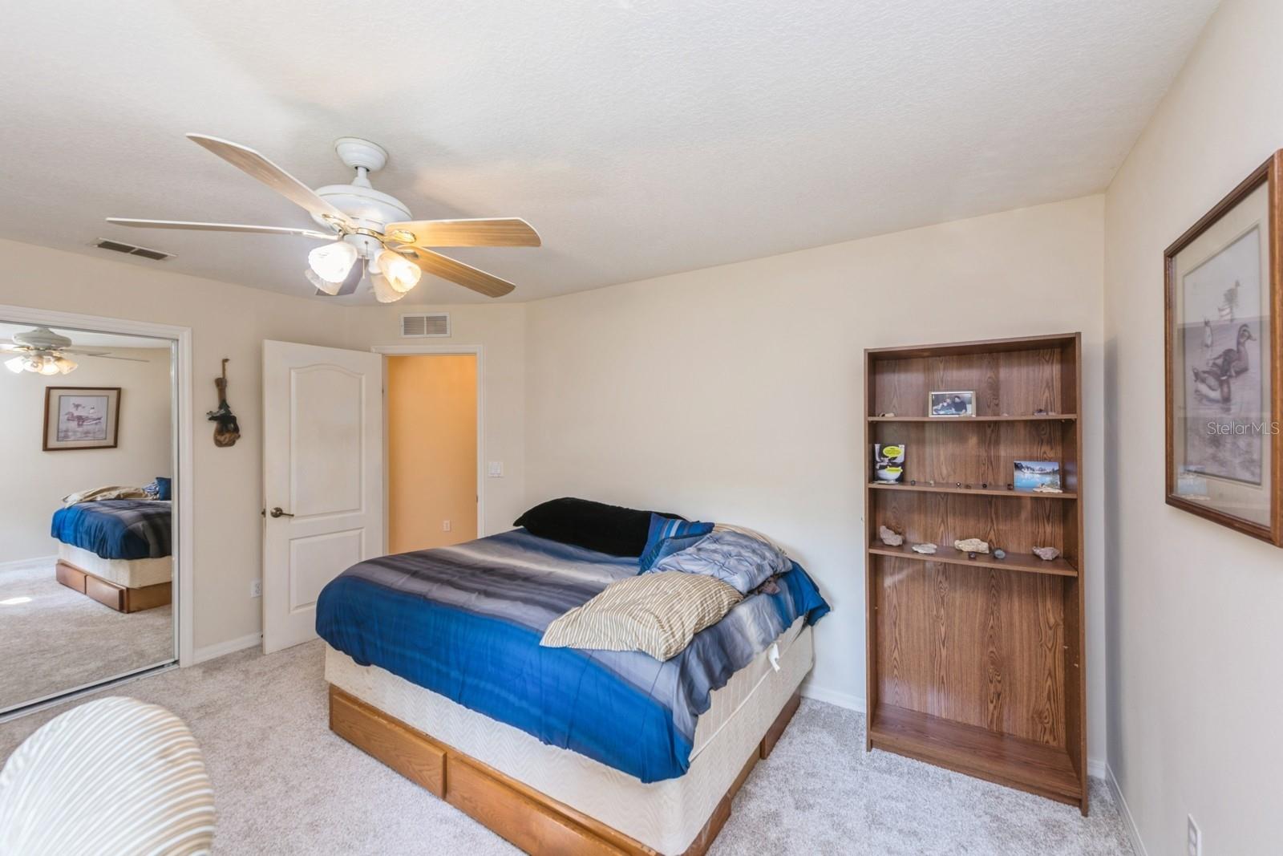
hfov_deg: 104.2
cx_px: 642
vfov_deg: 81.2
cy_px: 428
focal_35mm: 14
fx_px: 499
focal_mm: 14
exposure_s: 1/3
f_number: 8
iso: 100
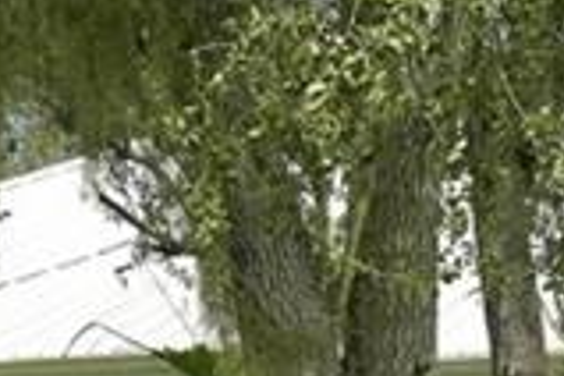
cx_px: 468
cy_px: 575
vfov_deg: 6.0
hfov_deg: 9.1
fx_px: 3540
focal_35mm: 226
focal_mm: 35
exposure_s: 1/250
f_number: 11
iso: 800
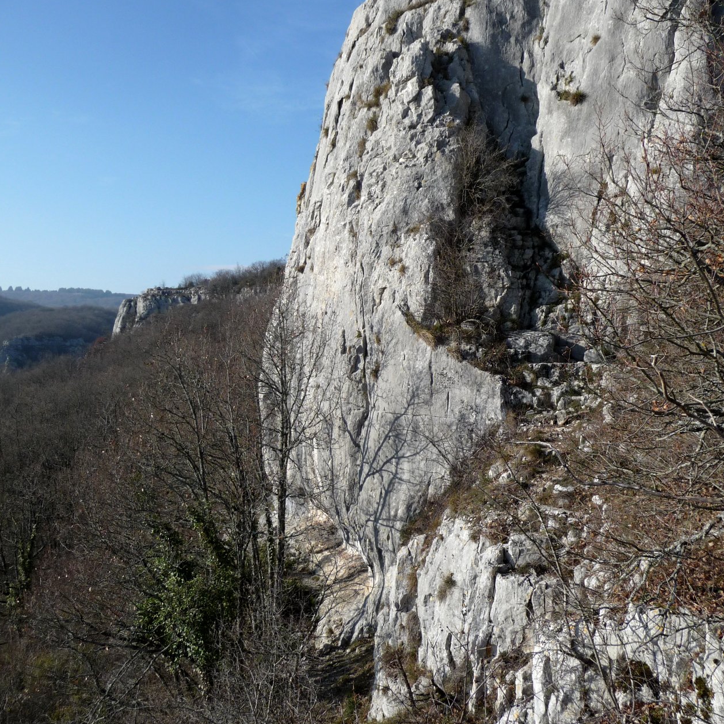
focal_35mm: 34
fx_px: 805
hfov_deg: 48.4
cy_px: 355
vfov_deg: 48.4
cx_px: 368
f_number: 3.3
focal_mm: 4.7
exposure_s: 1/800
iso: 100
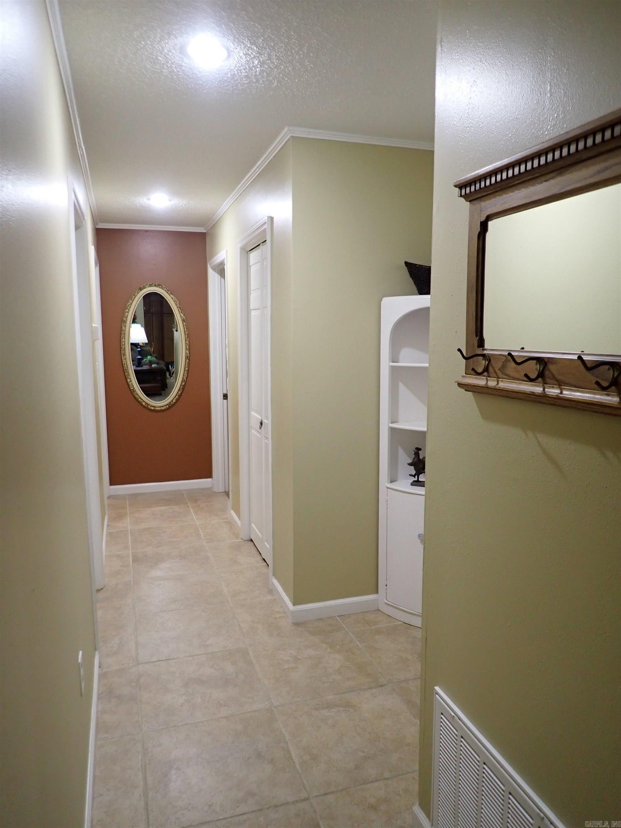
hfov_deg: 54.9
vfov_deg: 69.4
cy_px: 414
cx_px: 310
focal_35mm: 25
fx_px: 598
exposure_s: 1/30
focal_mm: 4.5
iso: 250
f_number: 2
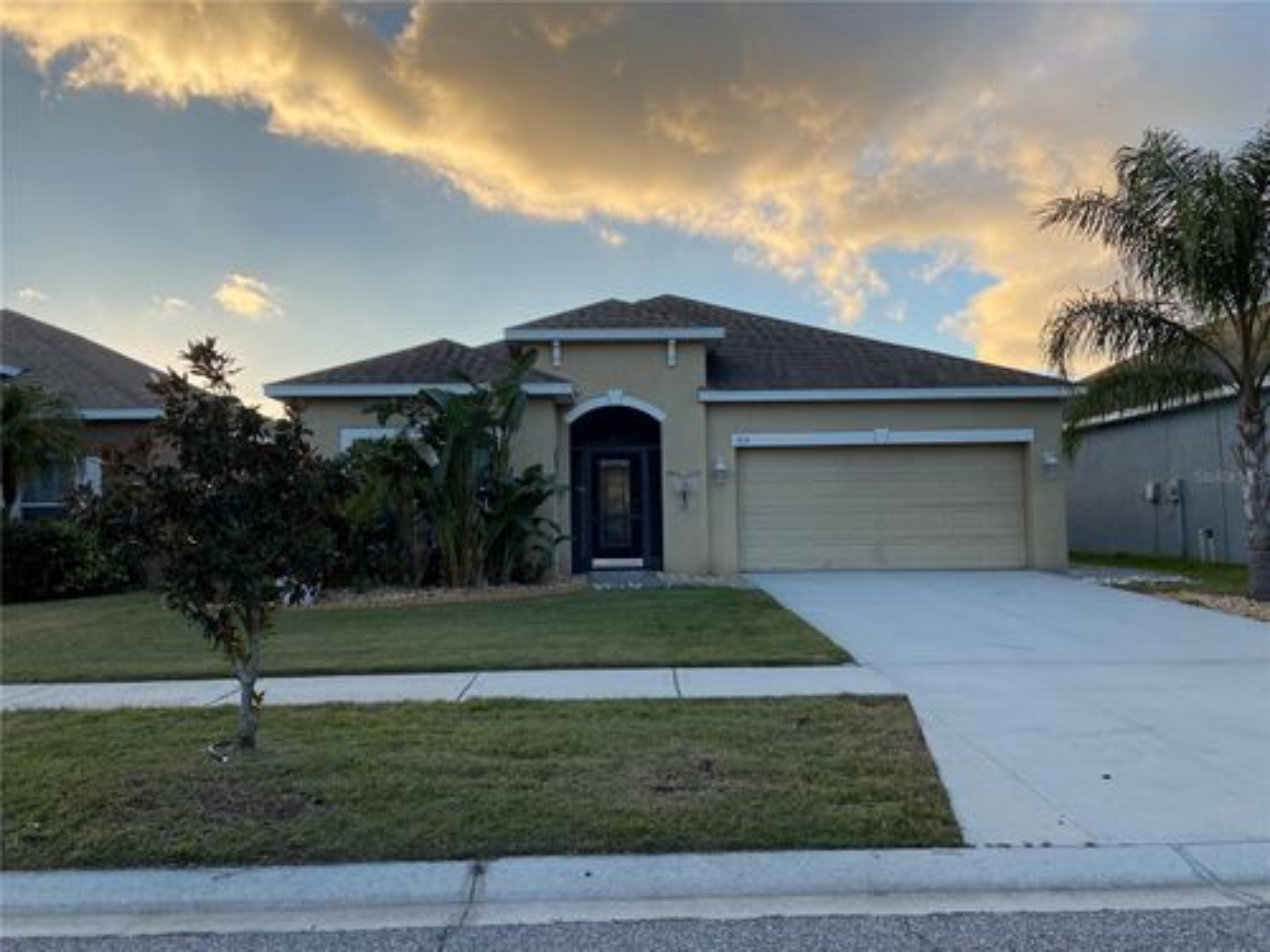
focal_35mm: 26
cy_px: 476
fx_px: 954
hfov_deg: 67.3
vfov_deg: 53.1
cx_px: 635
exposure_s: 1/877
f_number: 1.8
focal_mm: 4.25
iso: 32
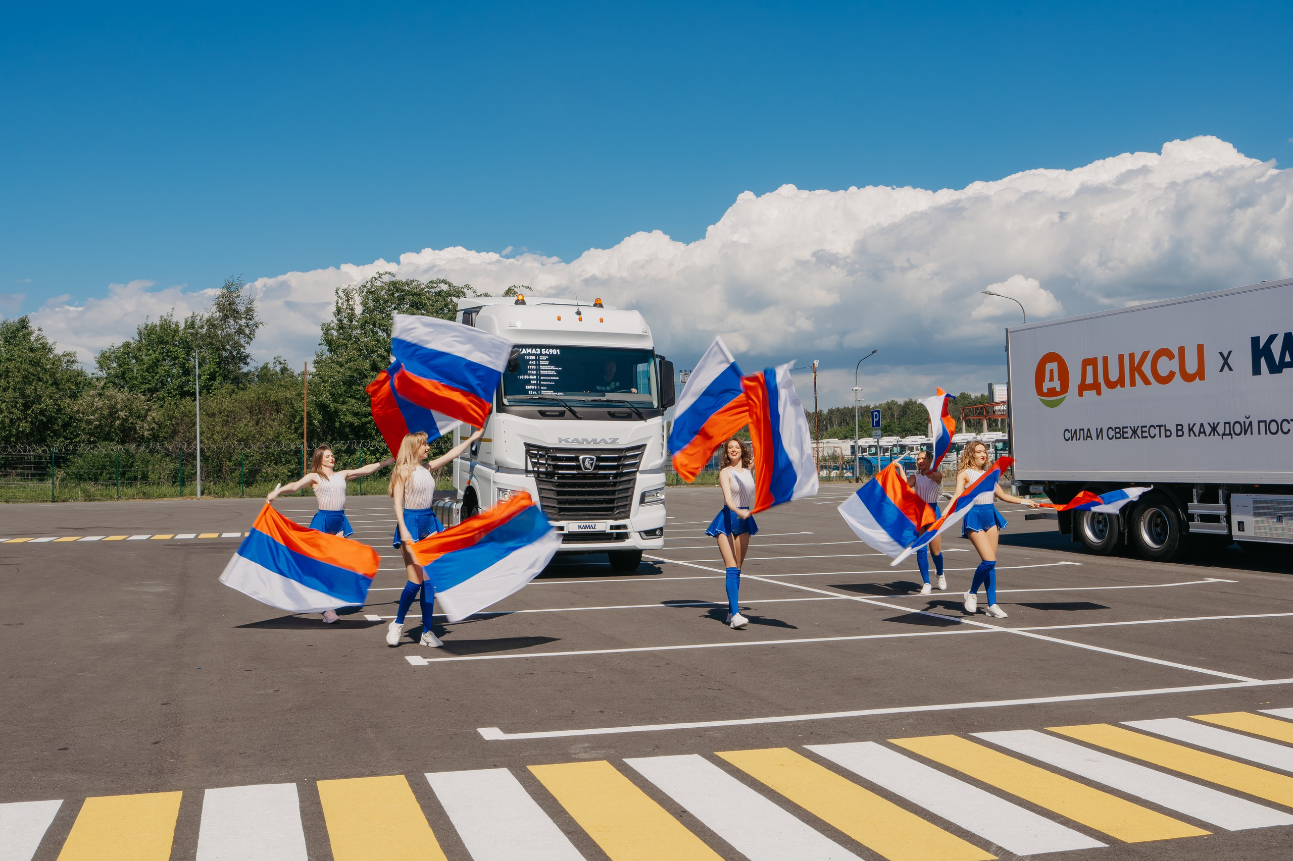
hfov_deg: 55.8
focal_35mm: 34
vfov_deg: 38.9
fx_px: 1222
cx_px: 646
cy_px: 430
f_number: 16
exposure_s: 1/125
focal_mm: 33
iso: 160
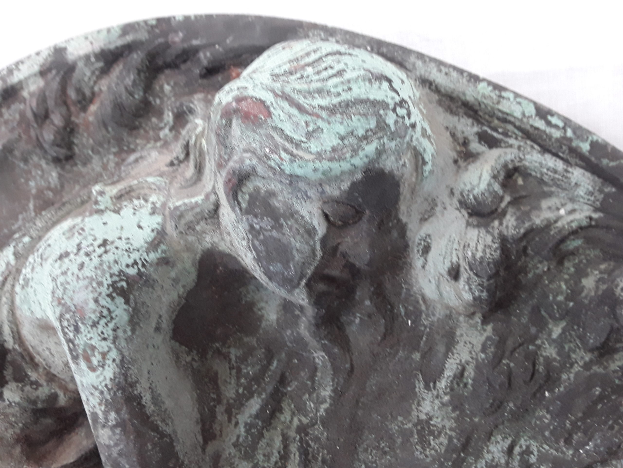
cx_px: 312
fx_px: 486
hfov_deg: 65.3
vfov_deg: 51.4
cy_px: 234
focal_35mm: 27
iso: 100
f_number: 1.9
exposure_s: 1/33
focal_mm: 2.91
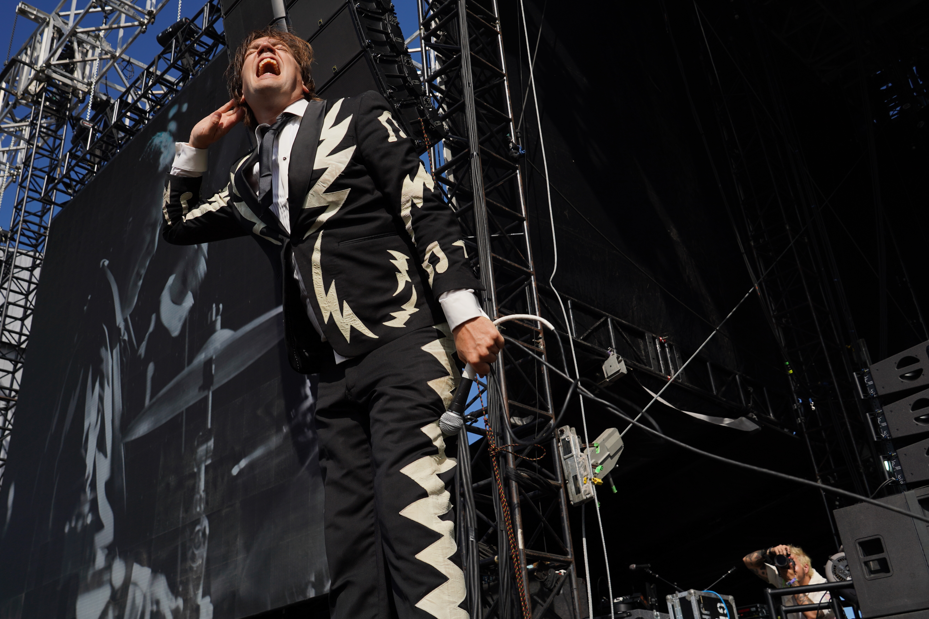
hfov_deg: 55.6
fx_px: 877
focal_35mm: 34
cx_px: 403
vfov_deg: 38.9
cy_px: 291
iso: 100
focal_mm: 30
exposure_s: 1/640
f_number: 8
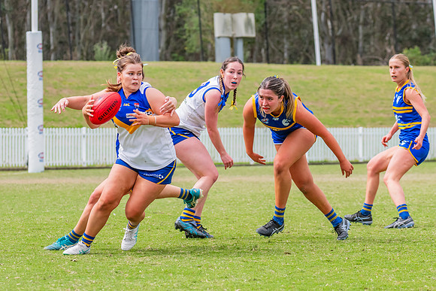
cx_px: 134
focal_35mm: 239
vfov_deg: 5.8
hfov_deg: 8.6
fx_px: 2891
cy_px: 155
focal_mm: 170
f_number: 8
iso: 800
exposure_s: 1/1250
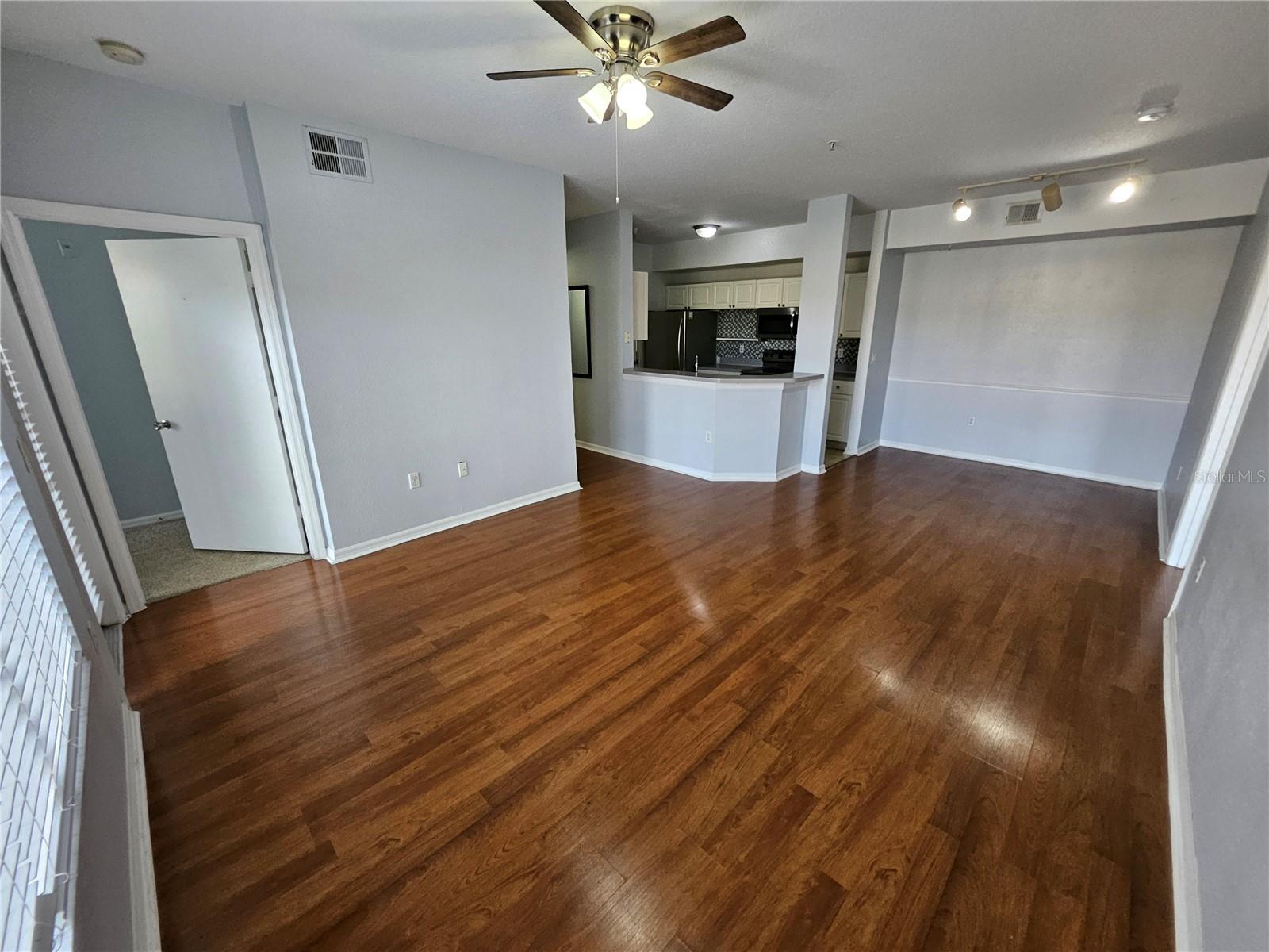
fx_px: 477
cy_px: 476
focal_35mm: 13
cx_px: 634
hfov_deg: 106.2
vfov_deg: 89.9
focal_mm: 1.7
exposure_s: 1/60
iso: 160
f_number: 2.2
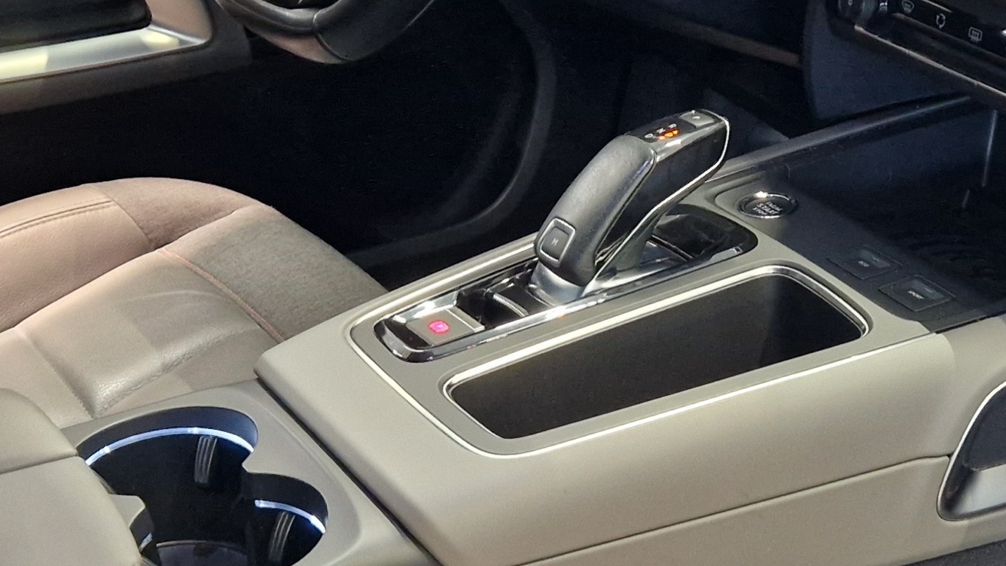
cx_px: 695
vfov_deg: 16.0
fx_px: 2001
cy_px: 431
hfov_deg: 28.0
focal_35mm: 75
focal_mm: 5.4
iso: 500
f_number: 1.8
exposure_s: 1/100
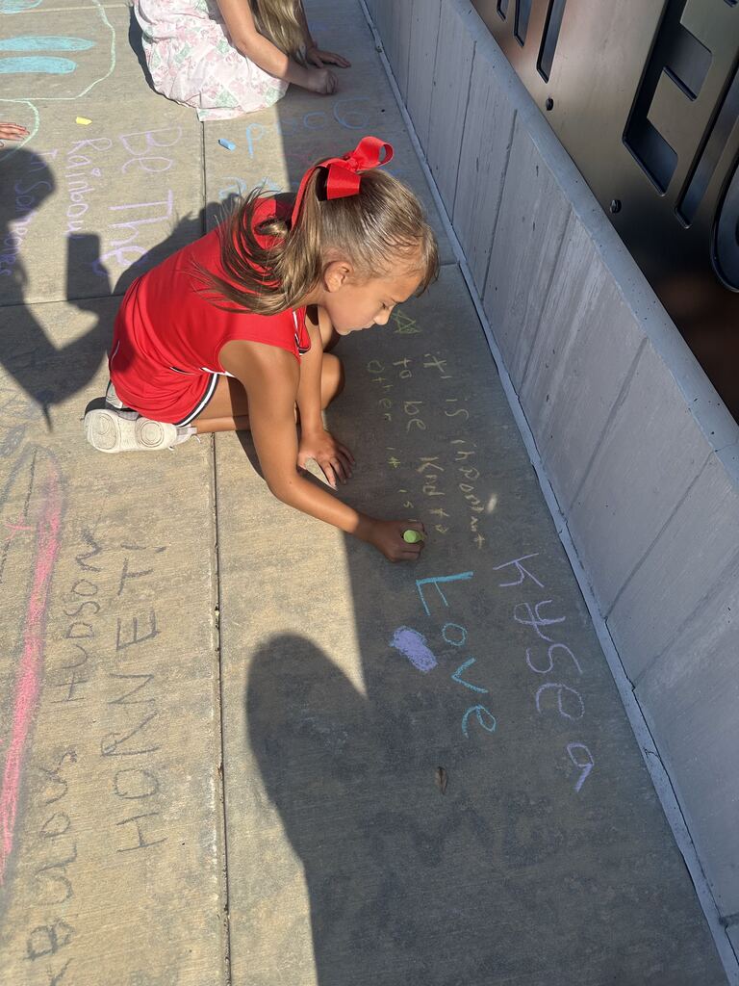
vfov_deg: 71.6
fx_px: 683
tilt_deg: -54.1
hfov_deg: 56.8
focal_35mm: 24
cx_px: 370
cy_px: 493
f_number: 1.78
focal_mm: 6.86
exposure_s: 1/3356
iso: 80
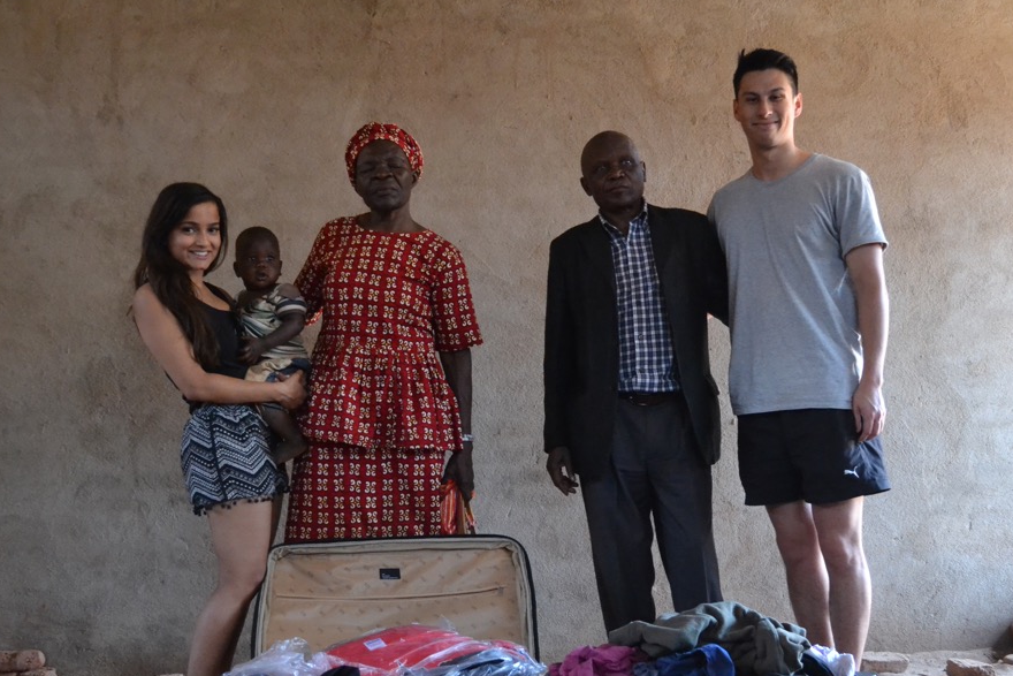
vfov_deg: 29.8
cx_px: 519
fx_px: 1266
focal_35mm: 45
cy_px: 415
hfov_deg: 43.6
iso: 3200
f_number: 4
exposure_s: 1/160
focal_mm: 22
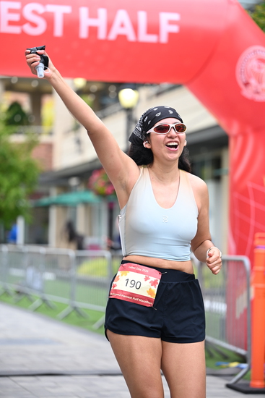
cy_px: 199
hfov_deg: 13.6
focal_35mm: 101
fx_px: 1114
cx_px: 132
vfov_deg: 20.2
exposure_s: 1/1600
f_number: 2.8
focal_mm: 101
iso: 640
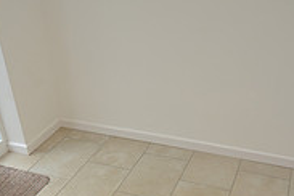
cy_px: 258
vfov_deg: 28.5
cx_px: 120
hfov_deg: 50.4
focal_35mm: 38
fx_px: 310
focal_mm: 12
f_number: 5.6
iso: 400
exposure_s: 1/50
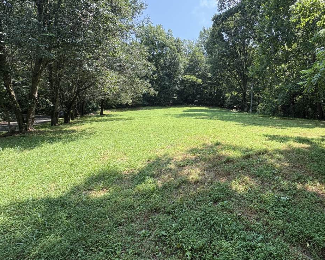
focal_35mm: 19
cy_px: 116
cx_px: 213
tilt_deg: +1.6
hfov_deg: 80.9
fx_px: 183
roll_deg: +0.3
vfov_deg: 70.6
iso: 40
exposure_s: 1/390
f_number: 2.2
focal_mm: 2.22
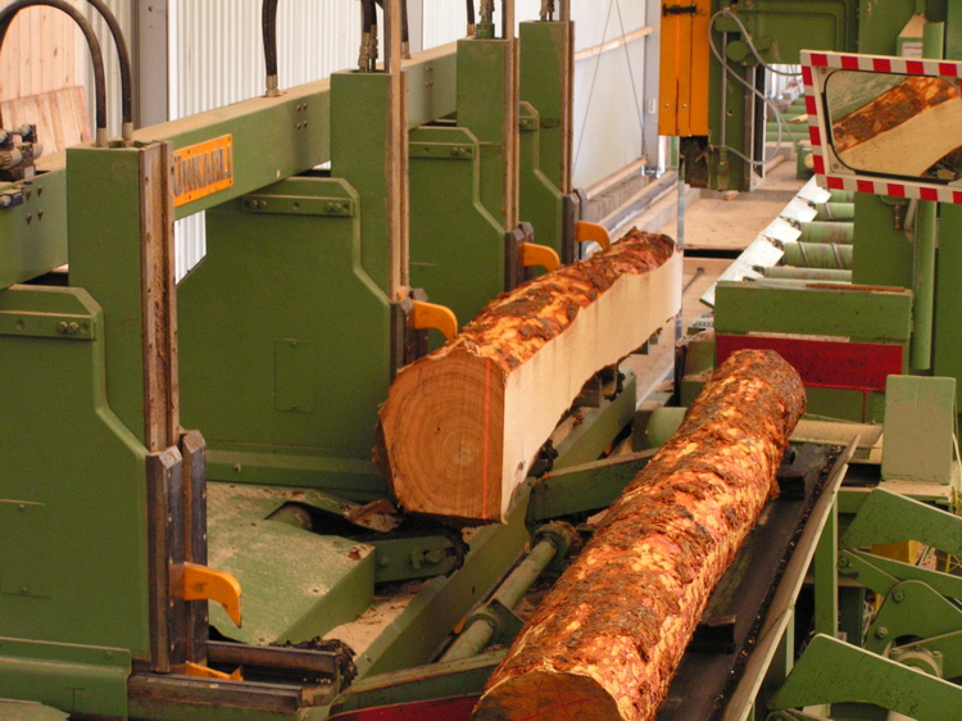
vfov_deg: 16.6
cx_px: 481
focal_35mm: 89
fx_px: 2473
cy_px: 360
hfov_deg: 22.0
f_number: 3.2
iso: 200
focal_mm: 14.8
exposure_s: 1/50
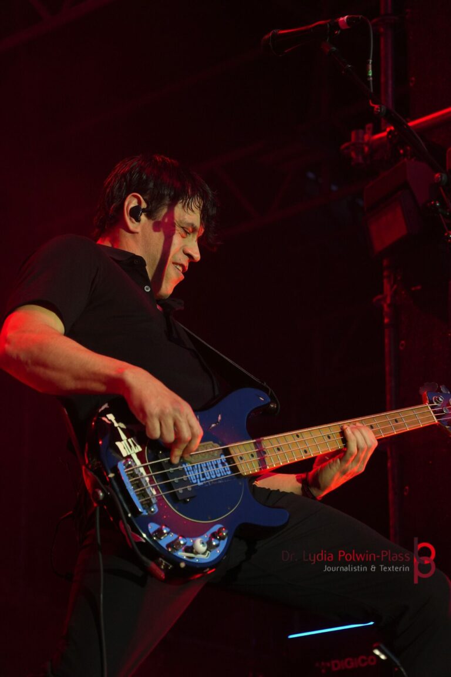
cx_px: 226
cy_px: 338
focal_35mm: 120
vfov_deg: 17.1
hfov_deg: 11.4
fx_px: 2255
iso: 2000
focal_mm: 80
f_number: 5
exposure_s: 1/160
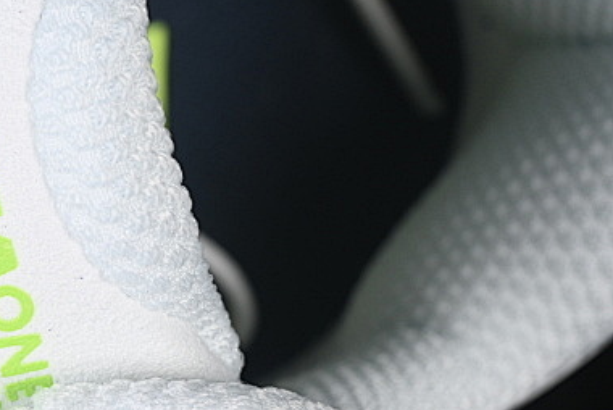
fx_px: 3630
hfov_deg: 9.4
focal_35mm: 213
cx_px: -256
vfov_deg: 6.5
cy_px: 187
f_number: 7.1
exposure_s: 1/80
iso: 160
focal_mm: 50
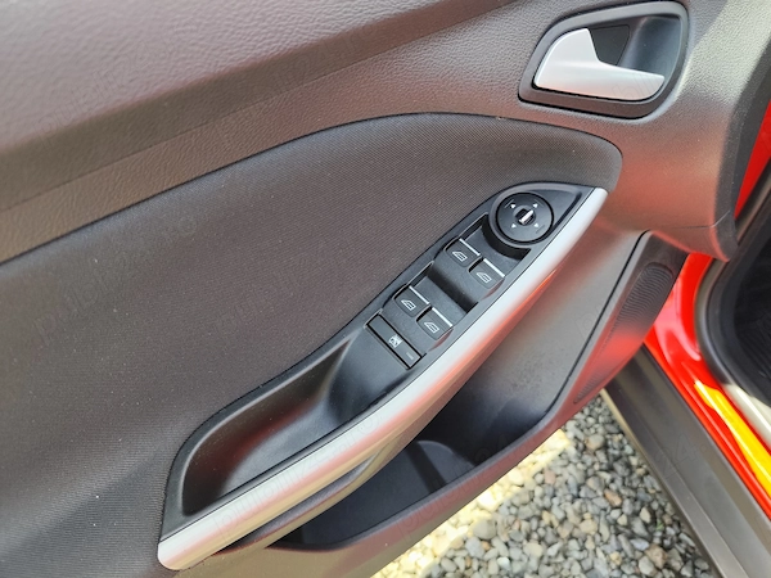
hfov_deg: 73.9
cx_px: 386
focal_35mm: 23
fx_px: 512
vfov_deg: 58.9
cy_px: 289
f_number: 1.65
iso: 50
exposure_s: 1/130
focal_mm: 6.19
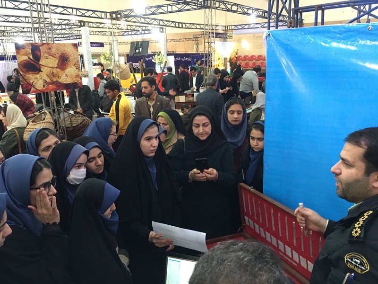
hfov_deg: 61.7
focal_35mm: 29
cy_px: 142
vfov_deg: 48.2
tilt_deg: -13.3
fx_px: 317
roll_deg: +2.3
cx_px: 189
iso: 100
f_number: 2.2
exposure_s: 1/17
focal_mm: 4.15
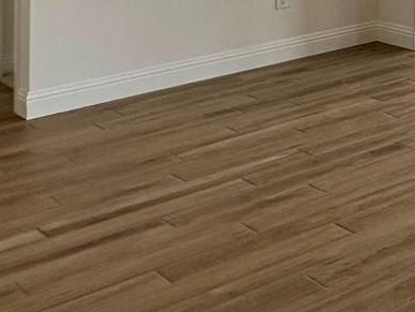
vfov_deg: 17.3
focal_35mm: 74
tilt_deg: +0.9
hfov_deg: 17.5
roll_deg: +0.6
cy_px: -197
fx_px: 888
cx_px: 857
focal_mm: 2.22
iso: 40
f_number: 2.2
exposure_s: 1/224
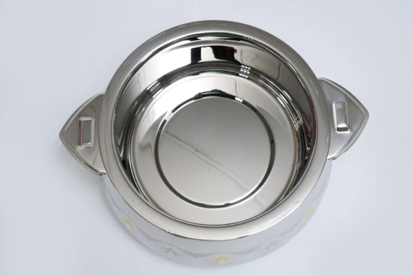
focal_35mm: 54
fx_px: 620
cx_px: 206
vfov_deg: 25.1
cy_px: 138
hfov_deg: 36.8
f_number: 16
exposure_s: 1/160
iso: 6400
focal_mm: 54
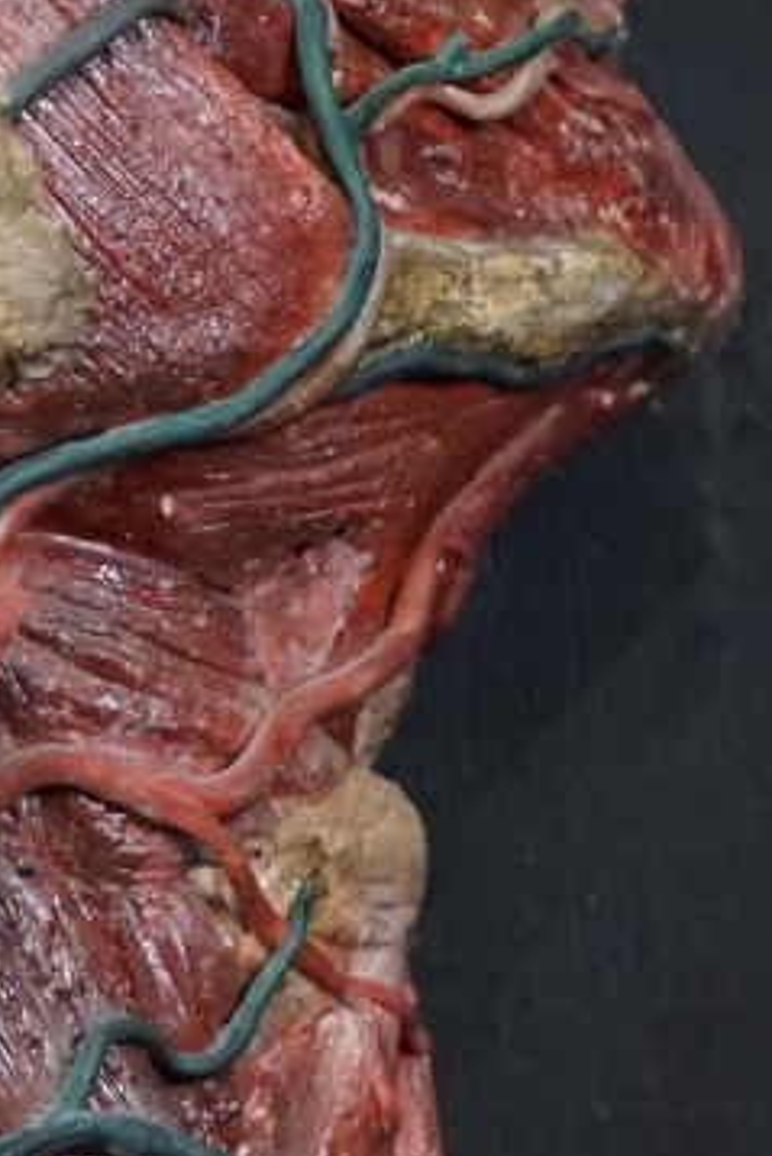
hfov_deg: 1.4
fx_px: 32101
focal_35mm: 999
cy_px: 739
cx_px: -443
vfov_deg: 2.1
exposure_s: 1/320
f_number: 6.3
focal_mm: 199
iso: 3200
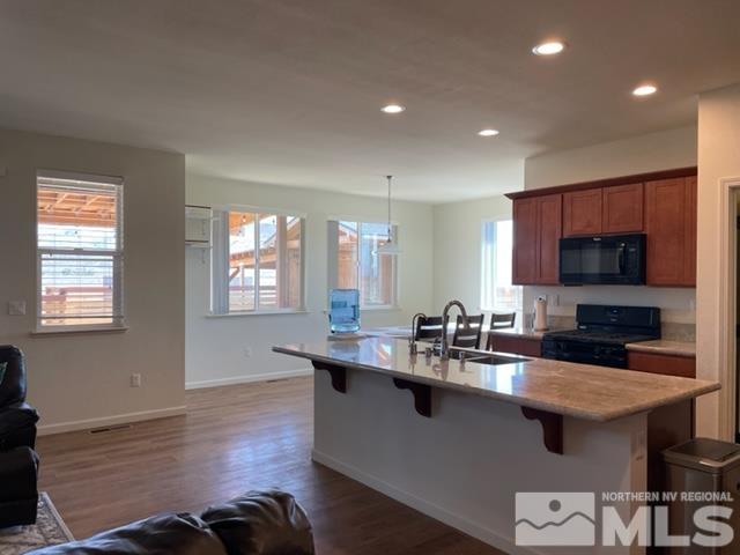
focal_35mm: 26
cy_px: 278
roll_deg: +0.3
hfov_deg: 67.3
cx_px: 370
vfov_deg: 53.1
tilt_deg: +0.6
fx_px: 556
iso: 50
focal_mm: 4.2
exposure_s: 1/120
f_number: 1.6
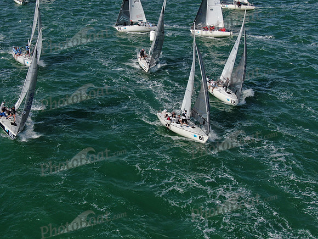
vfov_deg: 30.3
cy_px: 120
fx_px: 441
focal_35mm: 48
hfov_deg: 39.7
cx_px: 159
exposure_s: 1/1250
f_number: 3.8
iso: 100
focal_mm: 8.6
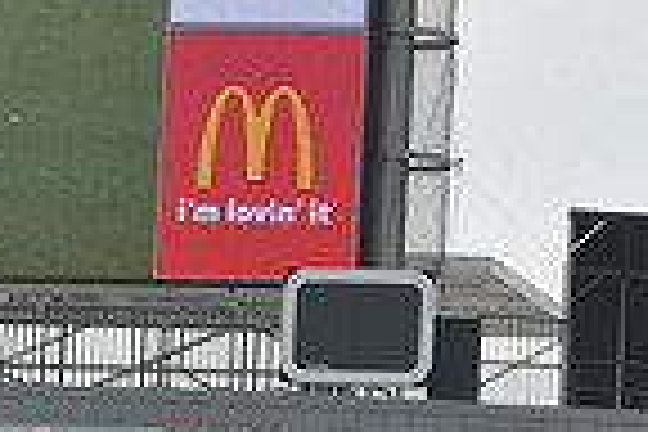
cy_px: -50
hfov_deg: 3.6
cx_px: -274
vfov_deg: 2.4
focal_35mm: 564
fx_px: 10151
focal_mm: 140
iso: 320
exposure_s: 1/500
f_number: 11
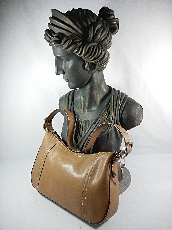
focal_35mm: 30
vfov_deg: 60.0
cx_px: 86
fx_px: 199
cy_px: 115
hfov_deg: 46.8
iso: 257
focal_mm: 5.4
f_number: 3.5
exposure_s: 1/30
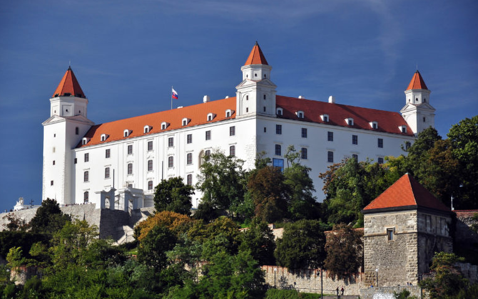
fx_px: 1700
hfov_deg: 16.0
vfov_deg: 10.0
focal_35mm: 131
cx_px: 238
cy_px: 159
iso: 200
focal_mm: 85
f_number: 5.6
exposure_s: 1/400
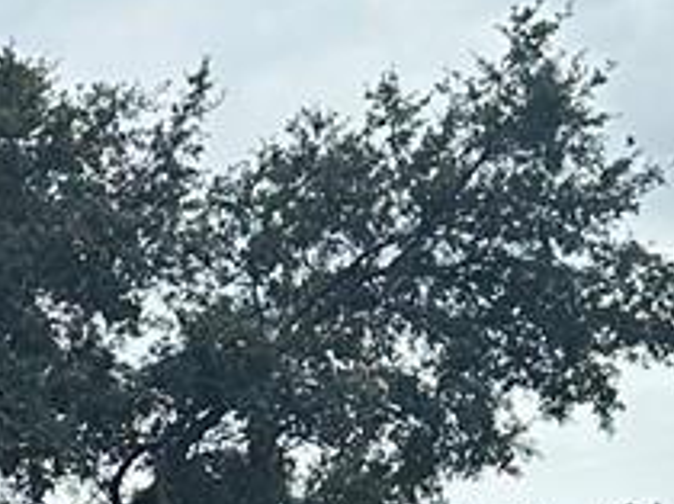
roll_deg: +2.8
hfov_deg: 10.4
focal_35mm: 183
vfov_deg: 7.6
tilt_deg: +1.2
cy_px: 1191
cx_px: -392
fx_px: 3559
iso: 80
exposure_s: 1/5000
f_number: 1.78
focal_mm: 6.86
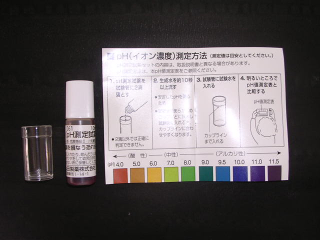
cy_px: 120
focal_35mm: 38
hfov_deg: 49.0
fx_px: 351
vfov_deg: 37.7
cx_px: 160
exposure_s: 1/30
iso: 100
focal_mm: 5.8
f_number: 2.8
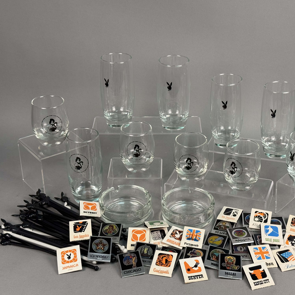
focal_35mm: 57
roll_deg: +0.1
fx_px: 550
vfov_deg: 30.0
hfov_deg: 29.9
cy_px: 147
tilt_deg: -28.3
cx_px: 183
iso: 64
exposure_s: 1/120
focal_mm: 6.76
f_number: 1.78
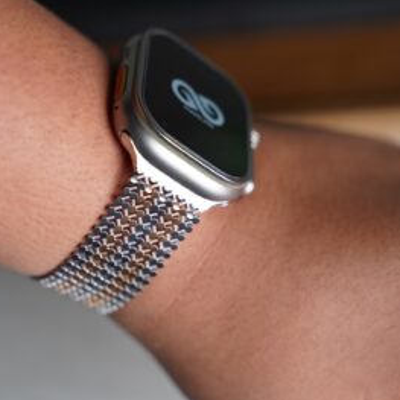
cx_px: 143
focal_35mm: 75
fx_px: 981
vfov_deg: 23.1
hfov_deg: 23.0
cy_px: 200
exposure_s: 1/60
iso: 1250
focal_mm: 58
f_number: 4
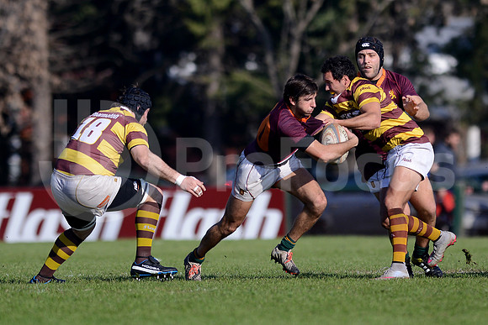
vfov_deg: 3.3
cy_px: 162
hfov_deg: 4.9
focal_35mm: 420
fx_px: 5694
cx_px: 244
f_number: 4
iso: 400
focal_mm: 420
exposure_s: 1/3200
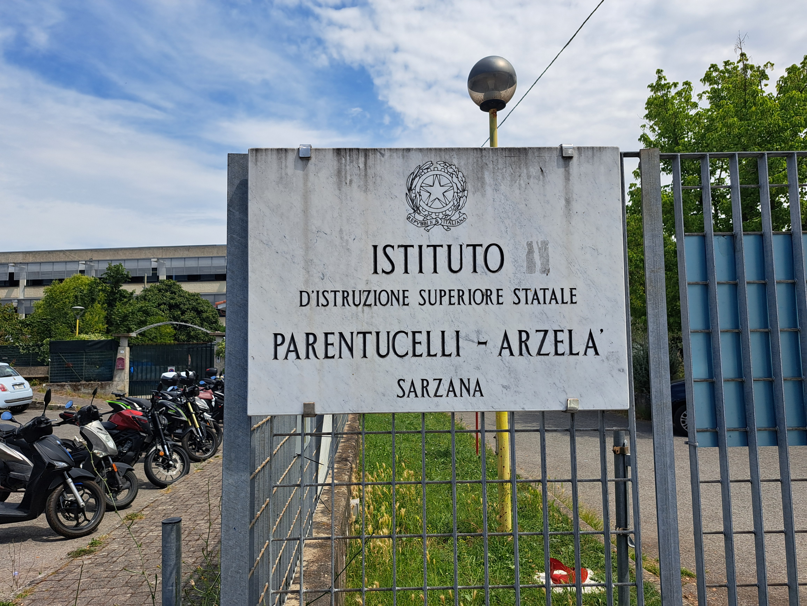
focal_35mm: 24
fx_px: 560
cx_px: 404
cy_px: 303
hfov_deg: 71.6
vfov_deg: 56.8
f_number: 1.8
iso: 50
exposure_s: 1/1499
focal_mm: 5.23
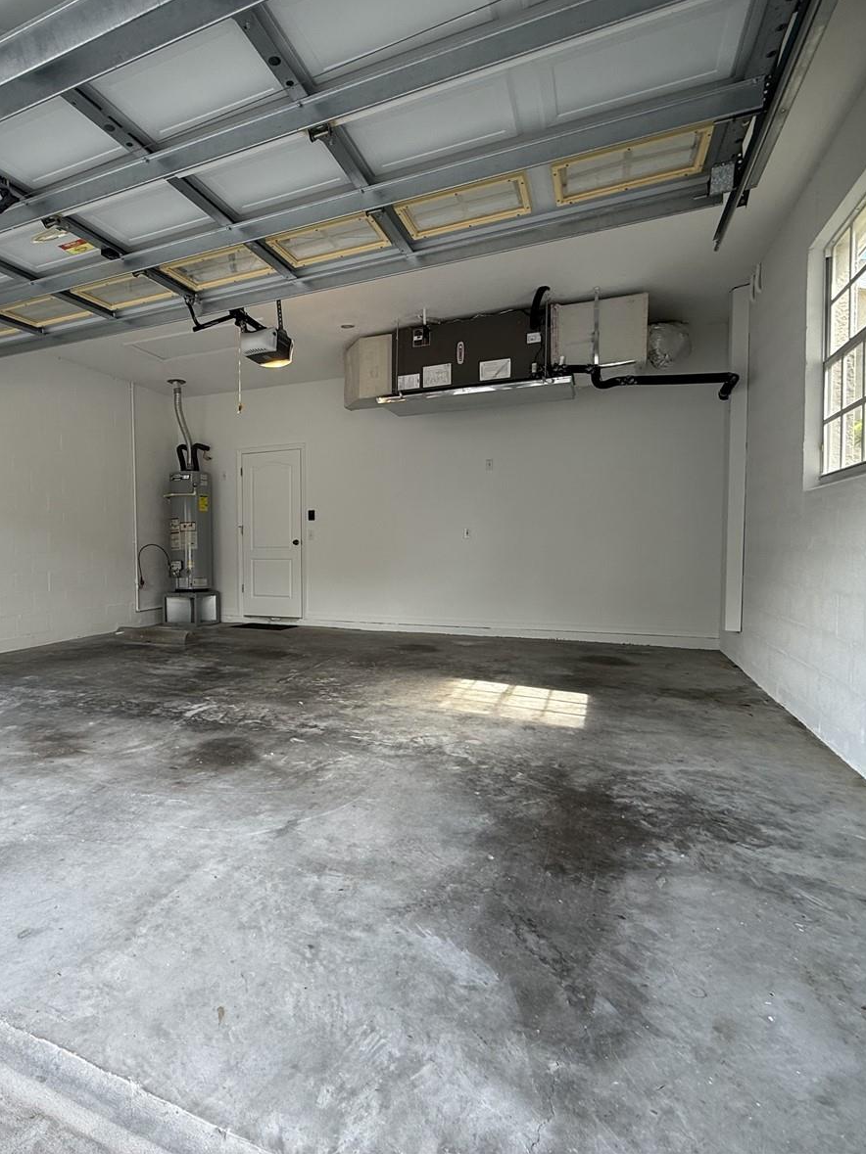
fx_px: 634
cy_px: 568
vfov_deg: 84.7
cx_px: 297
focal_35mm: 19
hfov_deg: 67.0
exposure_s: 1/99
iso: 64
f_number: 2.2
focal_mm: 2.22
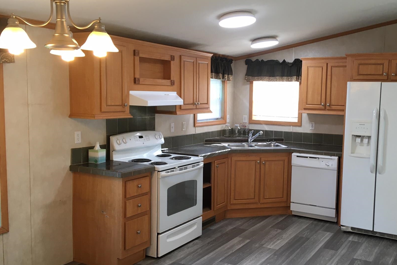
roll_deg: -1.6
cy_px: 139
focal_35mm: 38
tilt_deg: -7.1
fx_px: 419
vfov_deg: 35.1
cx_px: 241
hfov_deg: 50.3
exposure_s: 1/30
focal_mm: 4.15
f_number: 2.2
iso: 50
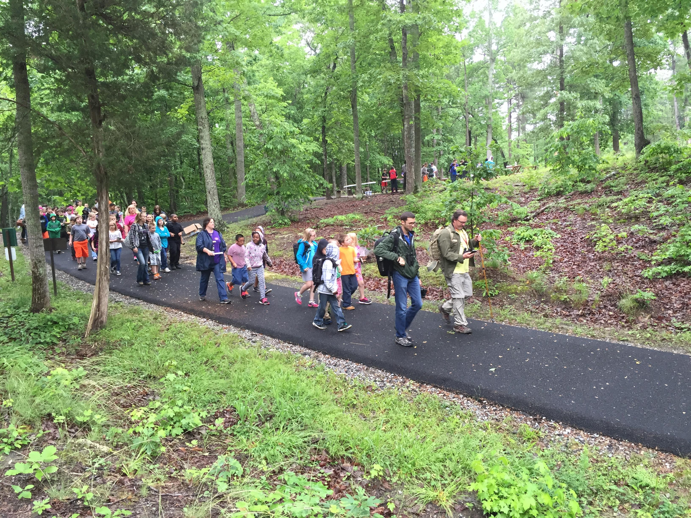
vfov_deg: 48.2
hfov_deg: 61.7
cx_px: 346
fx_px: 579
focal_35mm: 29
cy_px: 259
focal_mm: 4.15
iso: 32
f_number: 2.2
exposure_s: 1/30
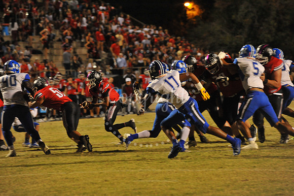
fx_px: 1632
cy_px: 98
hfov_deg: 10.3
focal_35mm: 200
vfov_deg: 6.9
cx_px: 147
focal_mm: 200
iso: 5000
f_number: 5.6
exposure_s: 1/200
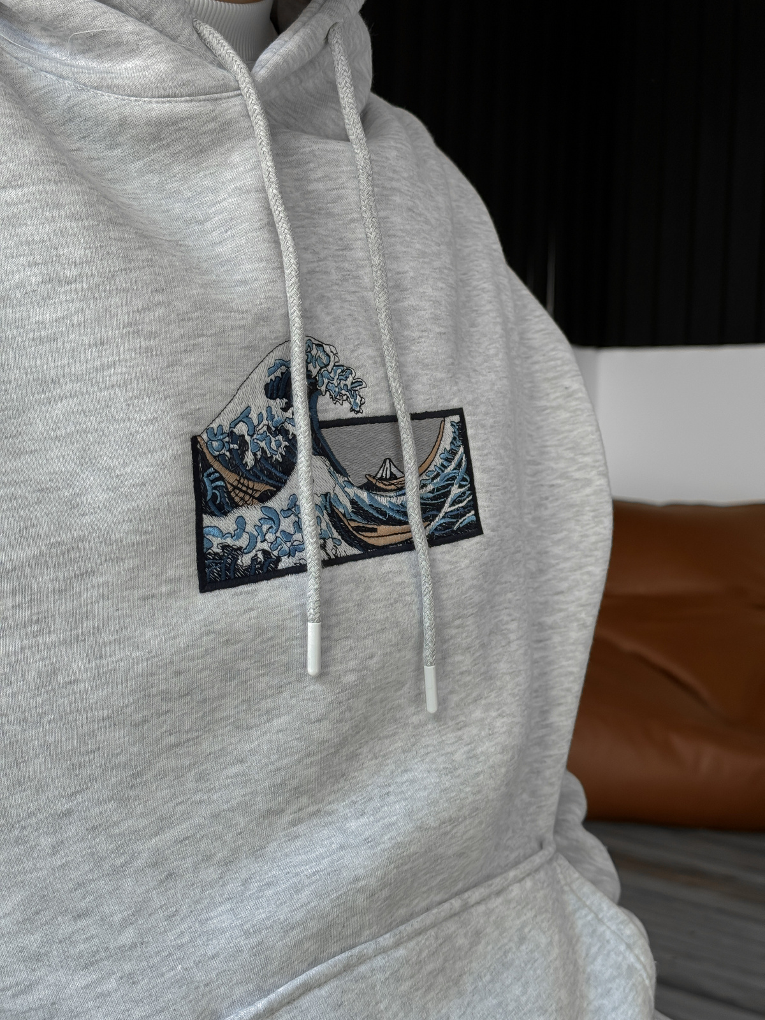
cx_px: 382
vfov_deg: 39.7
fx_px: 1414
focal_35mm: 48
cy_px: 510
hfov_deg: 30.3
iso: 100
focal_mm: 6.86
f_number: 1.8
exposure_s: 1/115
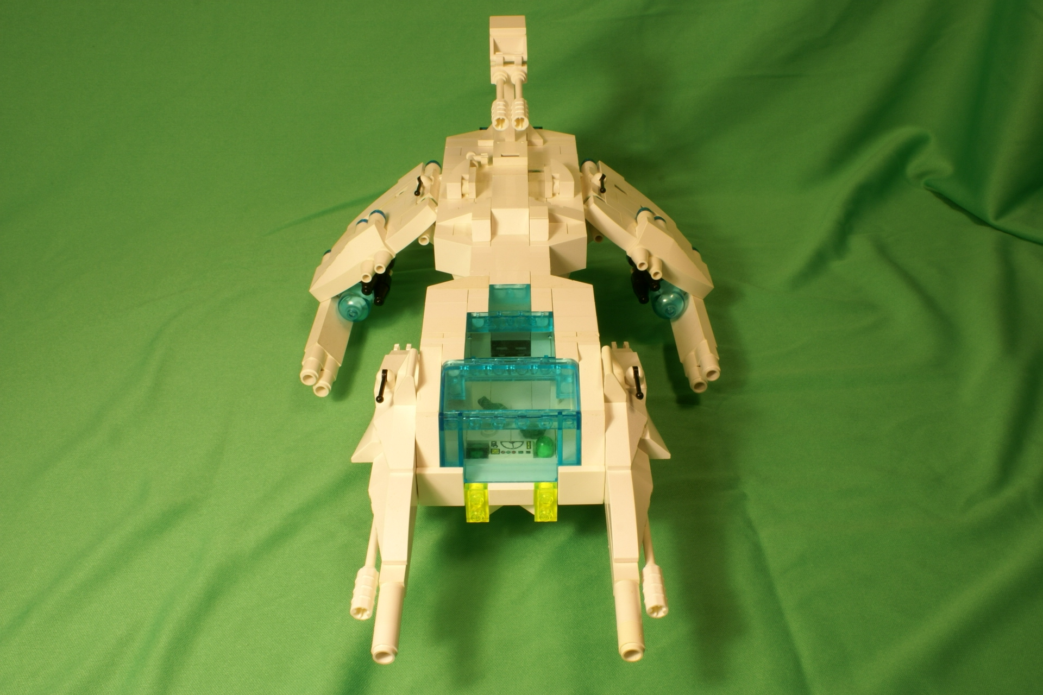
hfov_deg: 57.2
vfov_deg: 40.0
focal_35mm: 33
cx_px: 522
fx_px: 956
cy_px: 348
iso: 100
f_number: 22
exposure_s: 1.6
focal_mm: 22
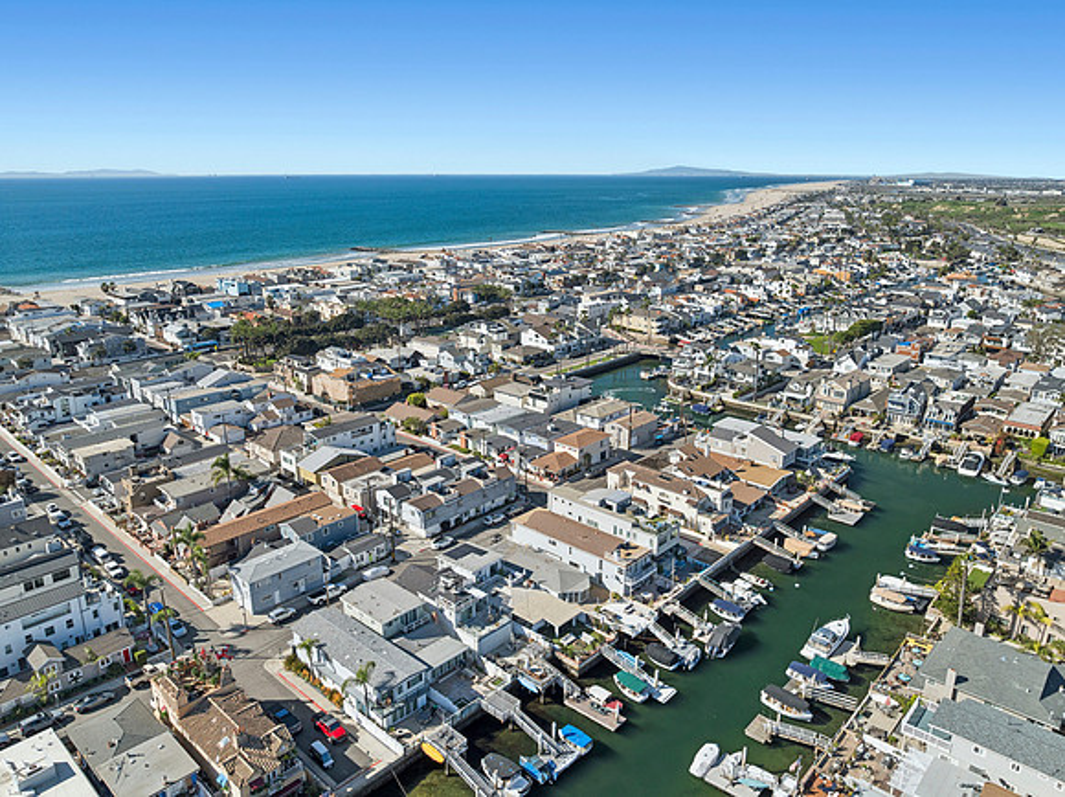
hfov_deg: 71.6
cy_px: 398
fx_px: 738
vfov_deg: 56.7
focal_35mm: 24
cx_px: 532
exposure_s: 1/100
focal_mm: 12.3
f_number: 2.8
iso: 100
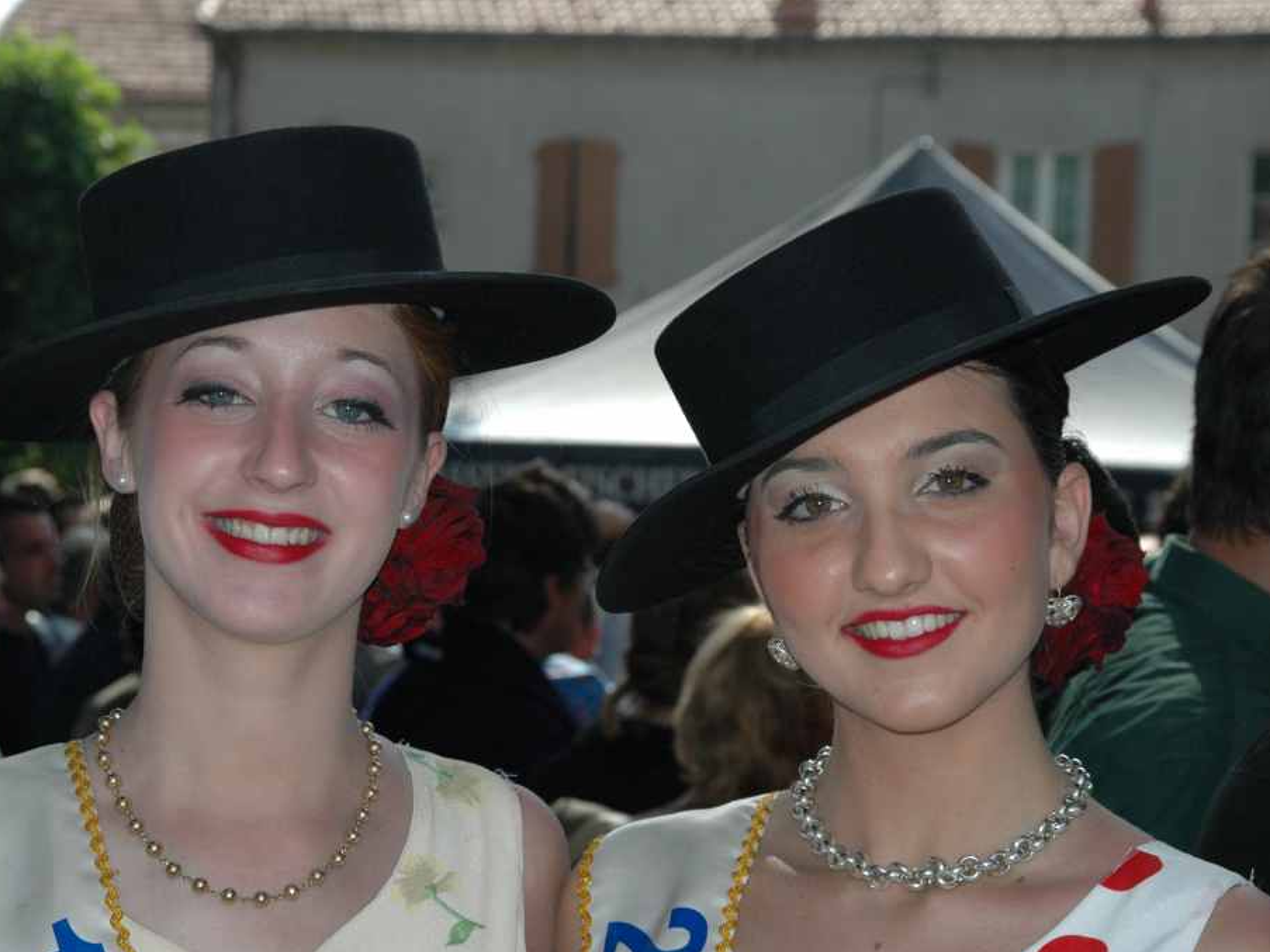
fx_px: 4495
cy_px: 477
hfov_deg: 16.1
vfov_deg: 12.1
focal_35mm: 123
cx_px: 594
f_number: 8
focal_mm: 75
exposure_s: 1/500
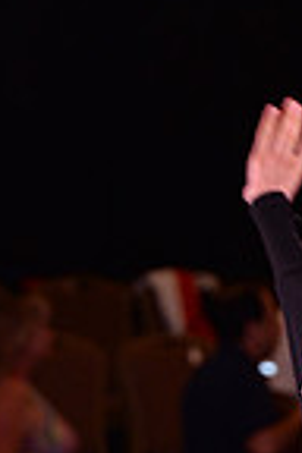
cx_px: 90
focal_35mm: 806
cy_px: 720
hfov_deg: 1.7
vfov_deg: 2.6
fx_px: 10141
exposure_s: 1/250
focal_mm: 200
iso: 1250
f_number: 4.5
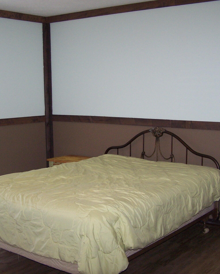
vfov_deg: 37.3
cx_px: 105
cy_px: 137
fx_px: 407
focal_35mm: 50
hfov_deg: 30.2
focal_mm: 6.3
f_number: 2.8
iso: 140
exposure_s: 1/60
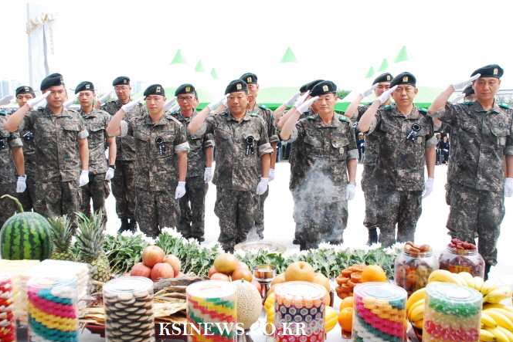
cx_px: 244
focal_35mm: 38
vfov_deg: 35.1
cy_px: 175
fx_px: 542
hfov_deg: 50.7
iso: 1250
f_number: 11
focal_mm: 24
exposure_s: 1/500
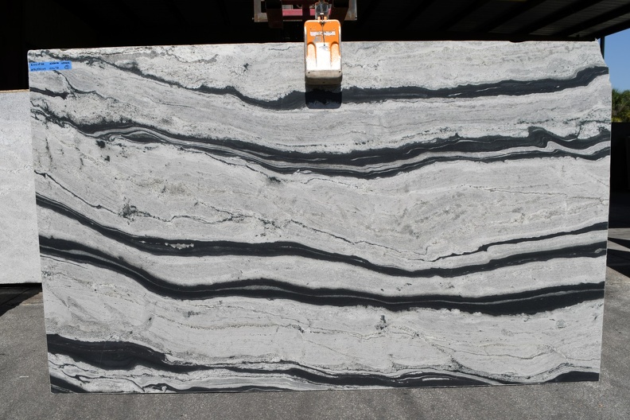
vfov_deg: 43.6
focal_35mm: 30
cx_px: 315
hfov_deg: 61.9
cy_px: 210
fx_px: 525
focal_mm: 20
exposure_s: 1/250
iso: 100
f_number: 11
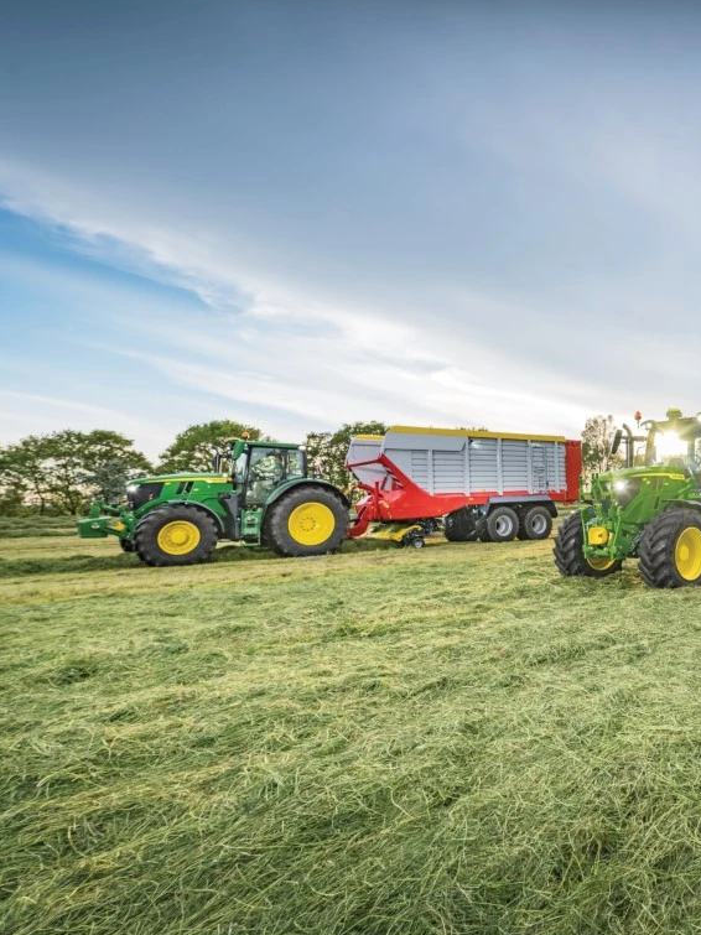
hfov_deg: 52.8
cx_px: 644
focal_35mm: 22
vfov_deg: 76.4
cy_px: 469
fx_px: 594
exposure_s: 1/30
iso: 31
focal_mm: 15
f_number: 8
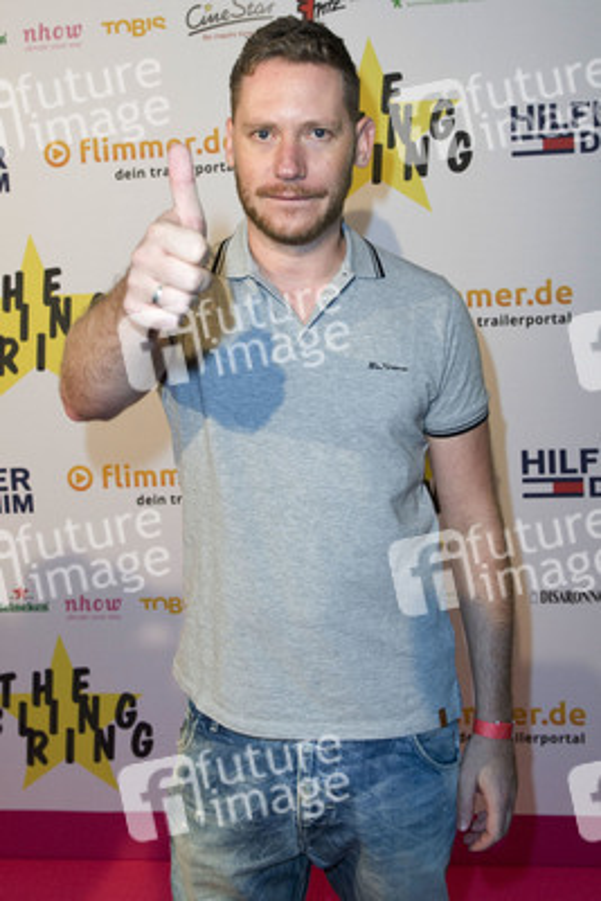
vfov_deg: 58.7
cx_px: 300
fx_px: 801
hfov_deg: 41.1
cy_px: 450
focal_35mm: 32
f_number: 4.5
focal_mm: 32
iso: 1600
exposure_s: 1/200
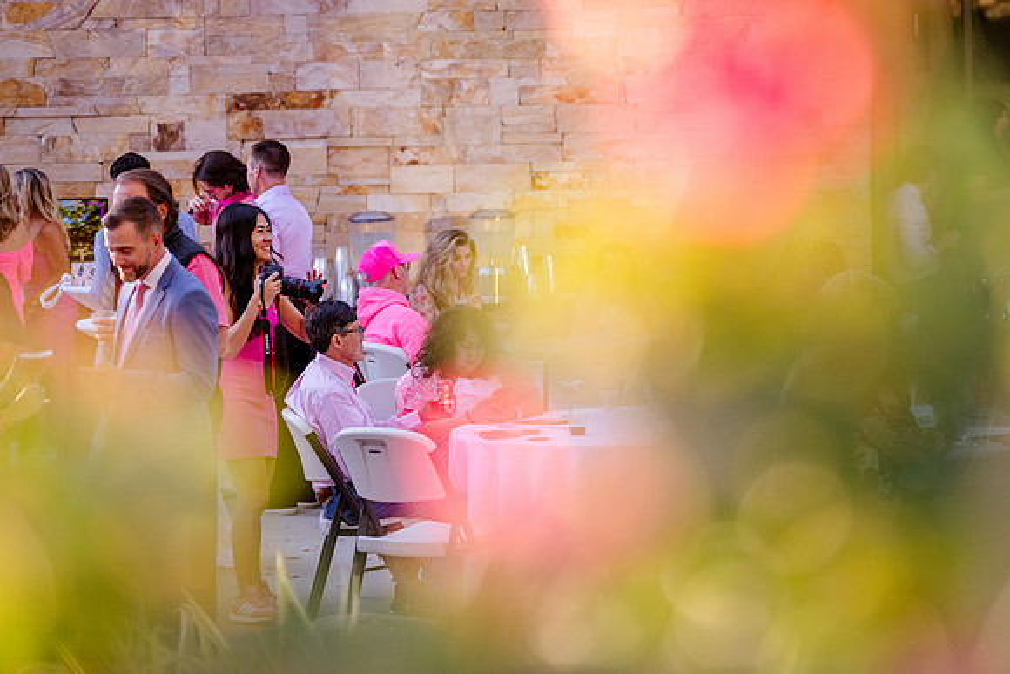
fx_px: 4294
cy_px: 277
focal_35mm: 153
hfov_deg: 13.4
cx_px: 594
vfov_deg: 9.0
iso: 1000
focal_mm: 130
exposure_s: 1/1000
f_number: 2.8
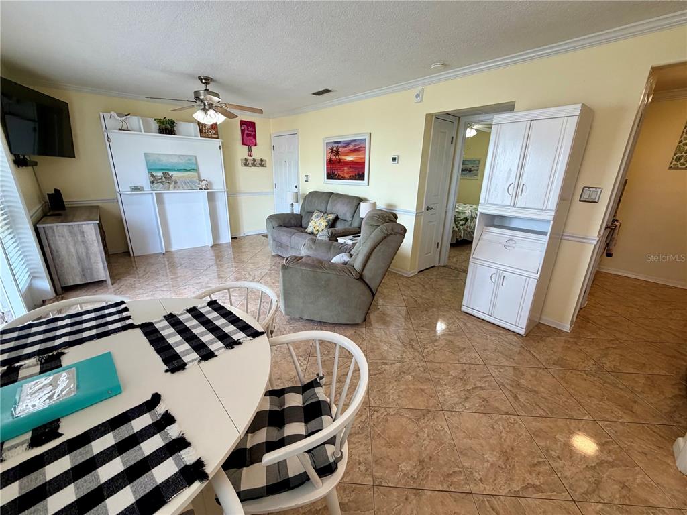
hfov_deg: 102.1
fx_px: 278
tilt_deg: -16.8
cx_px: 344
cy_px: 258
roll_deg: -1.5
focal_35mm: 14
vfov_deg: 85.7
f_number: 2.2
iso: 160
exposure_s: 1/120
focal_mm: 2.22
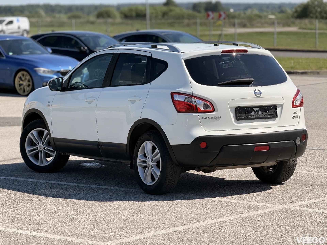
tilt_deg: -5.4
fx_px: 1134
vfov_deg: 12.3
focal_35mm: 120
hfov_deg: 16.4
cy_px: 122
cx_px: 164
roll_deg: +0.0
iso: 50
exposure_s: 1/1916
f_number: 2.8
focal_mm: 15.66
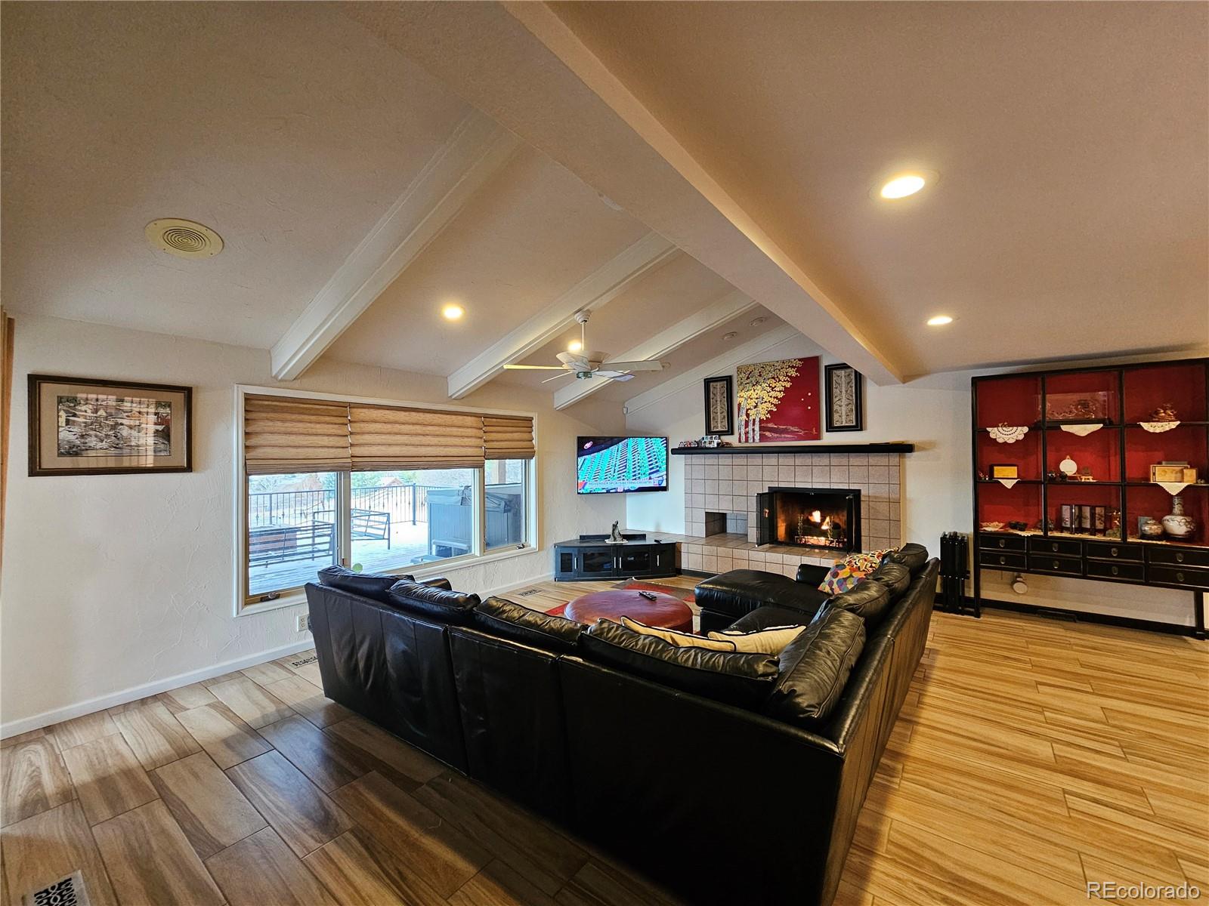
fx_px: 454
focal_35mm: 13
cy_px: 453
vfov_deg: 89.9
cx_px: 604
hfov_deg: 106.2
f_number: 2.2
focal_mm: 2.2
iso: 320
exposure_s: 1/40
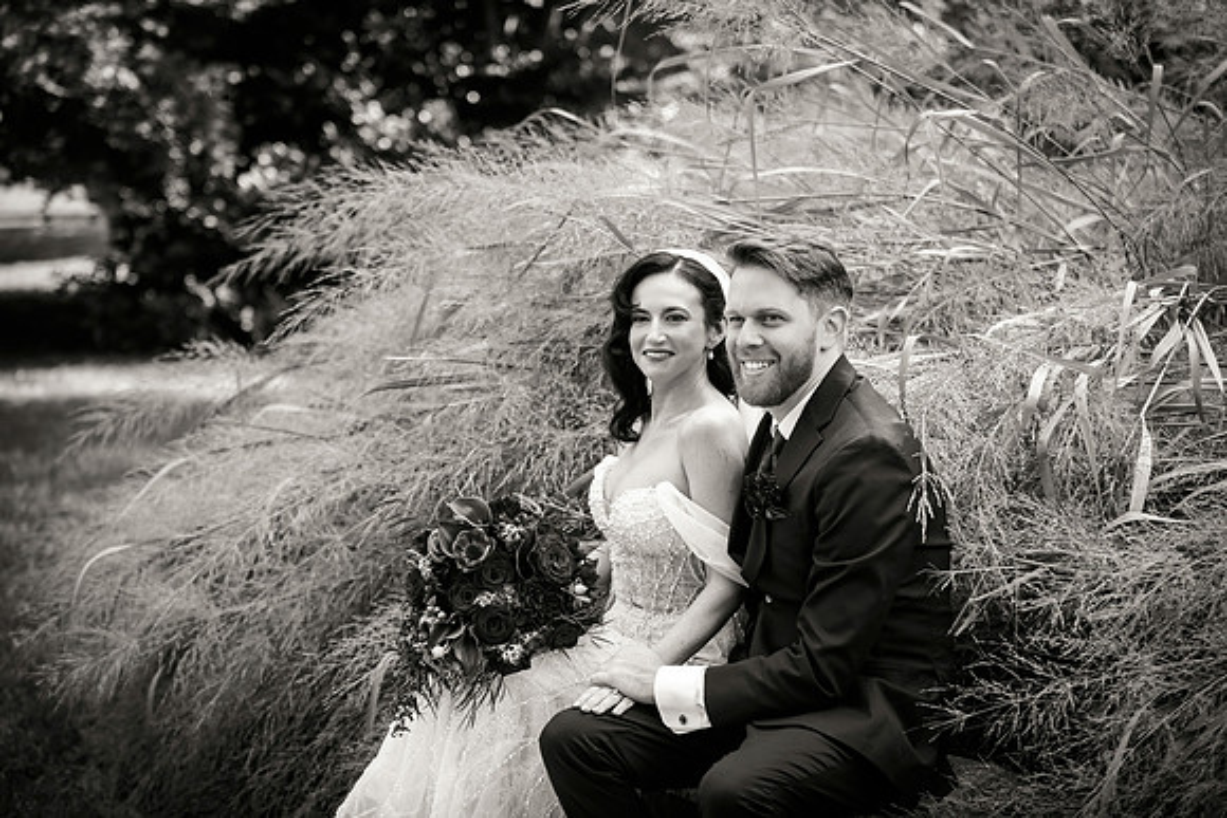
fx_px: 2386
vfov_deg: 19.5
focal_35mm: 70
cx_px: 614
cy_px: 409
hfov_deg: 28.8
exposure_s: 1/1600
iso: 800
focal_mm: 70
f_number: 2.8
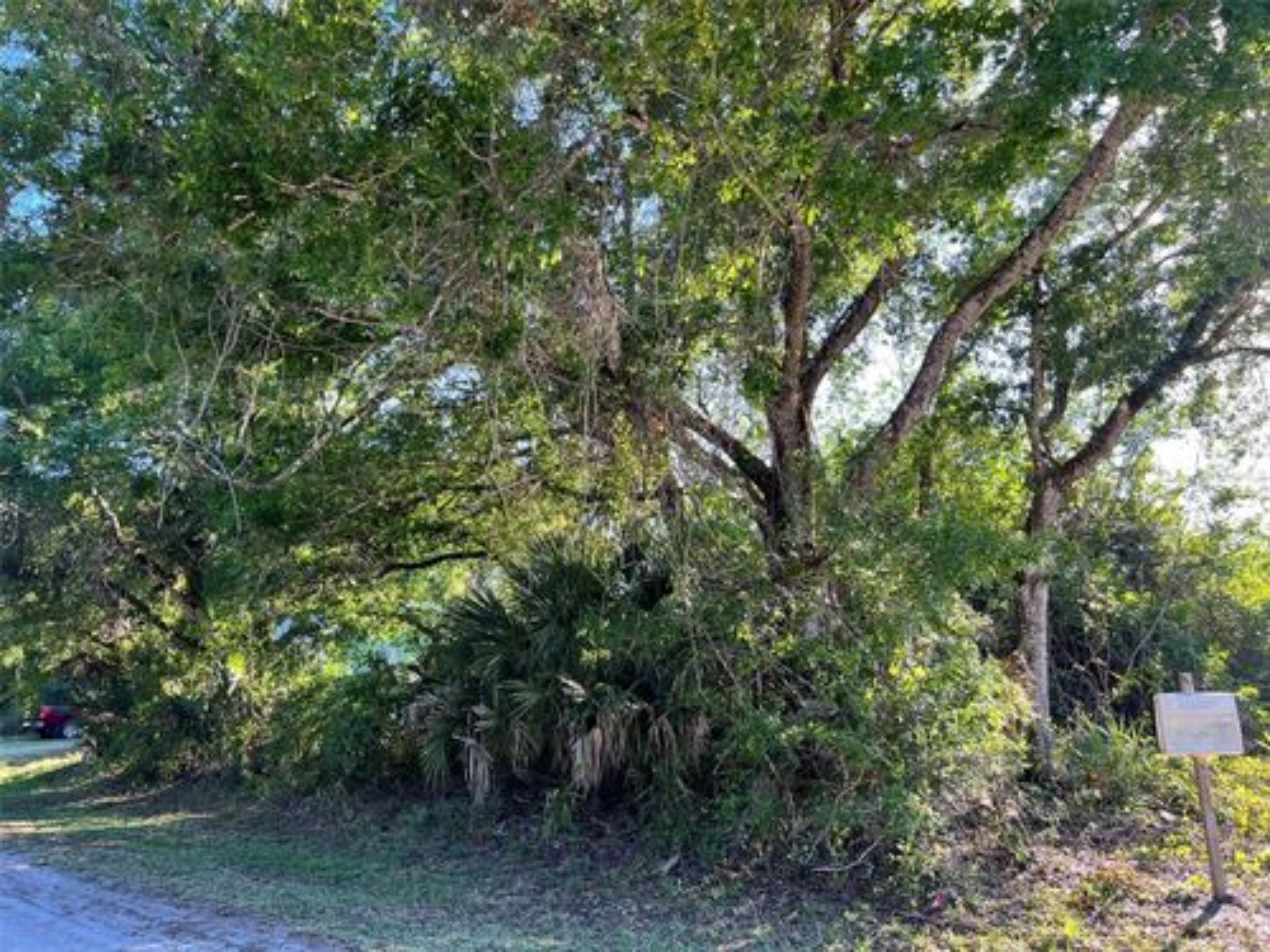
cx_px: 635
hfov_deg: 67.3
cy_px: 476
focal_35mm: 26
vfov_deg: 53.1
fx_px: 954
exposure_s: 1/290
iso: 40
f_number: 1.5
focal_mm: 5.7
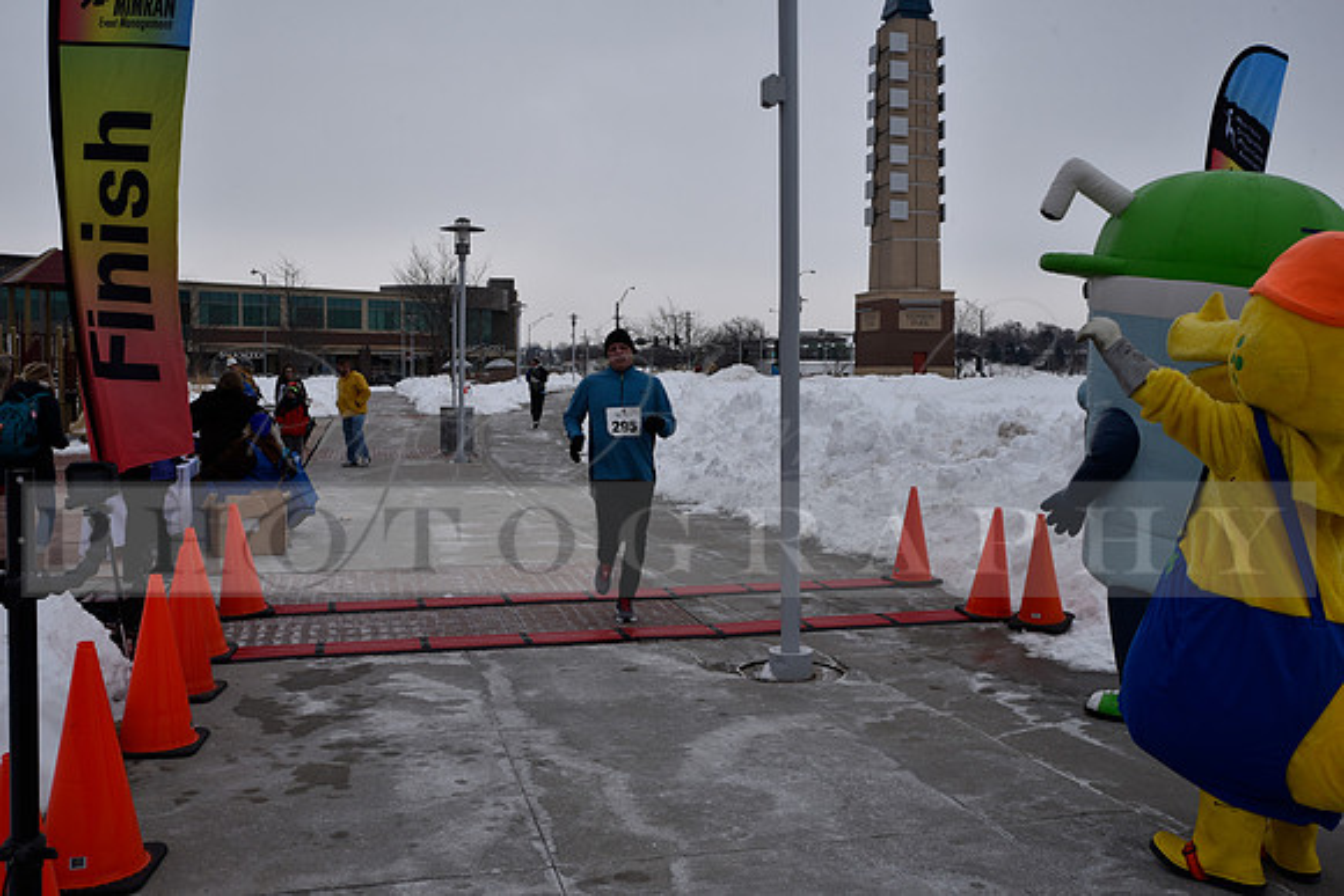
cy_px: 448
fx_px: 1195
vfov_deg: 41.1
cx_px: 672
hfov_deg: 58.7
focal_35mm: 32
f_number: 11
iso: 400
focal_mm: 32
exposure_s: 1/500
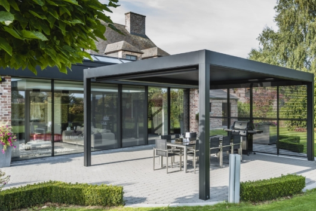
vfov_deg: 38.9
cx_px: 170
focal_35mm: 34
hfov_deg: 55.7
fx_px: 299
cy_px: 108
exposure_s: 1/30
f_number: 11
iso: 100
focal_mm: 30
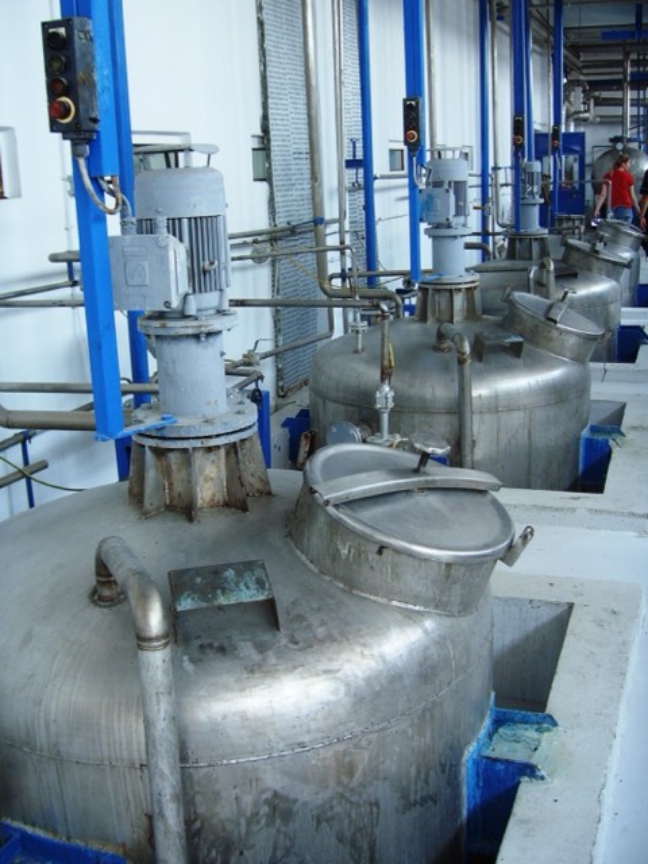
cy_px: 432
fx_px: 973
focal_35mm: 39
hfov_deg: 36.8
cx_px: 324
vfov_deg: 47.9
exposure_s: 1/100
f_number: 2.8
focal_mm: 8
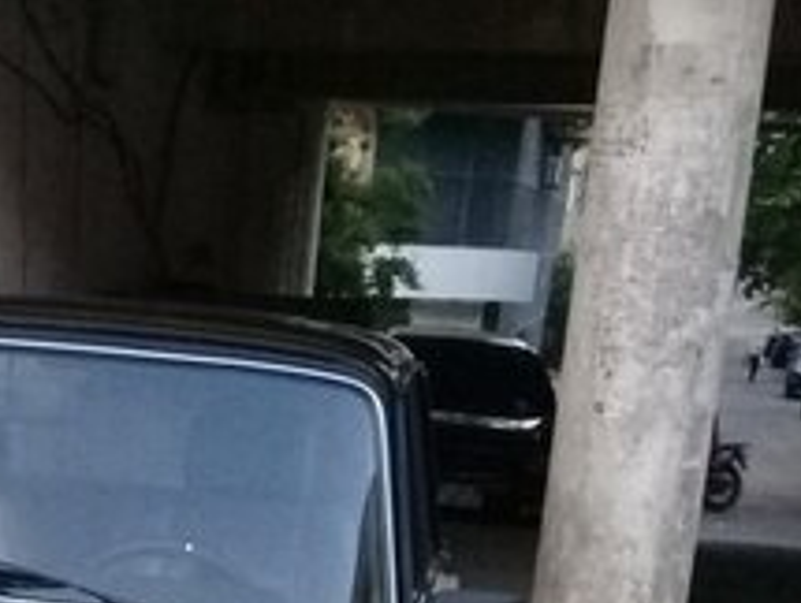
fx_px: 2202
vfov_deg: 14.5
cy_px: 910
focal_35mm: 95
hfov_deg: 19.6
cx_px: -115
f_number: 2.2
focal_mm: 3.3
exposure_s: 1/40
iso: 200
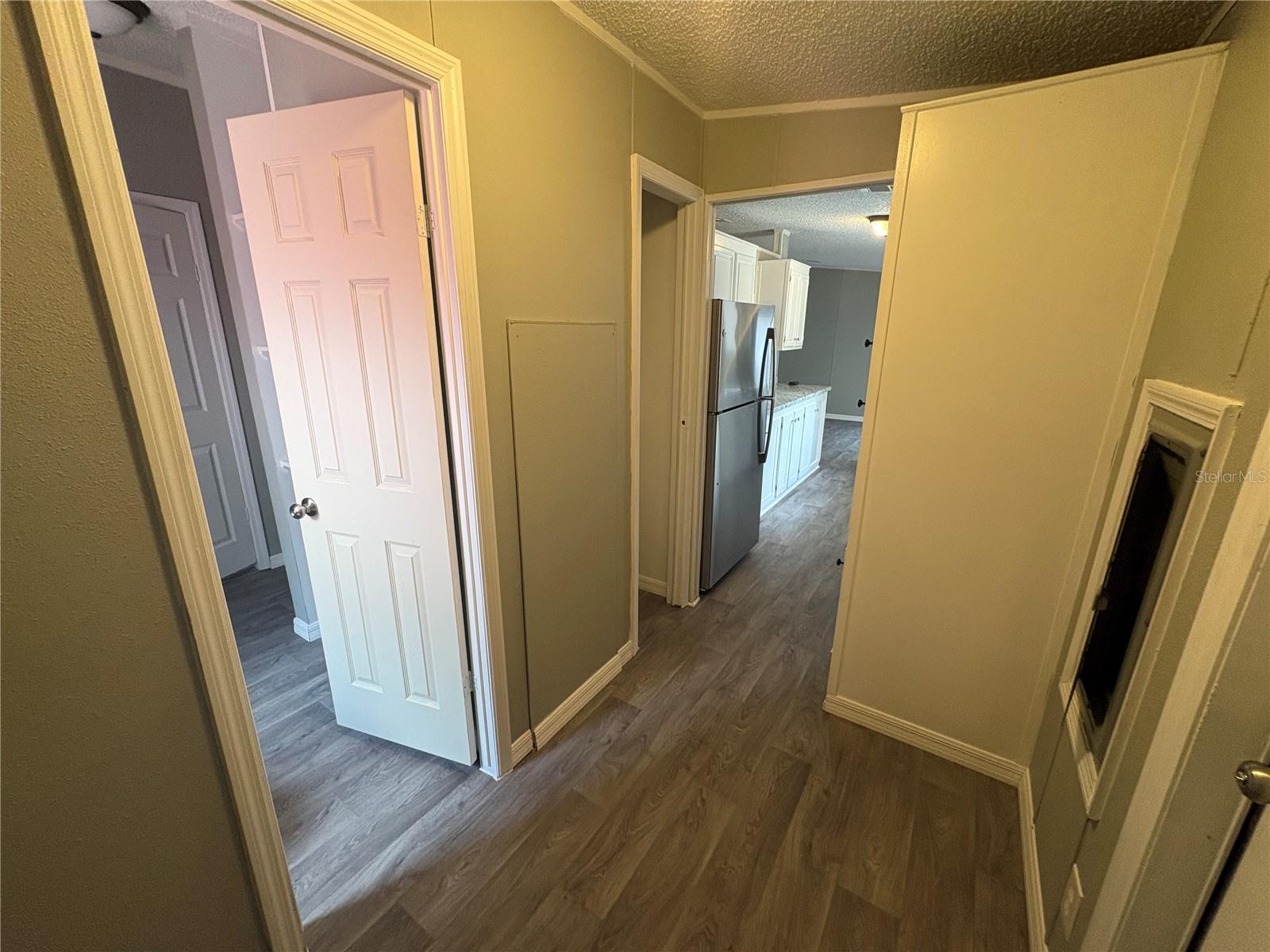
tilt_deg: -15.6
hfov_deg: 102.1
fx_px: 514
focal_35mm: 14
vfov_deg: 85.7
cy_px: 476
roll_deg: -0.6
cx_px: 635
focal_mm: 2.22
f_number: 2.2
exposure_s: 1/61
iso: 200
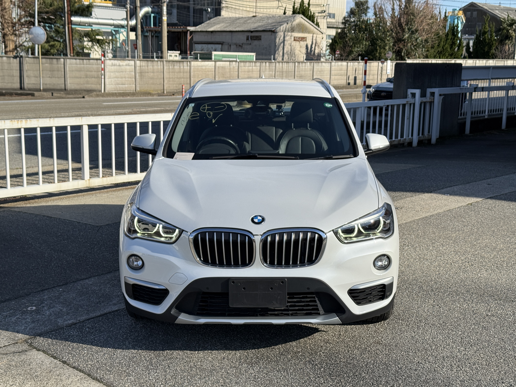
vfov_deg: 30.3
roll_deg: -1.1
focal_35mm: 48
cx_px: 258
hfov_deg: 39.7
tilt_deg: -9.7
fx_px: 716
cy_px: 194
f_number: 1.78
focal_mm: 6.76
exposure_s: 1/4878
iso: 64
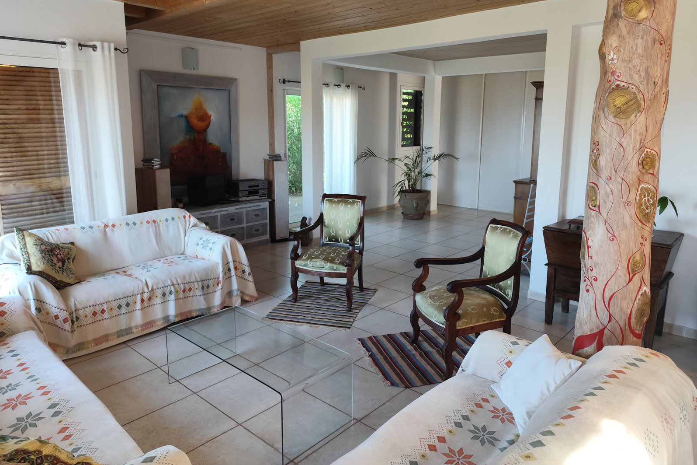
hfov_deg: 73.7
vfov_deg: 53.0
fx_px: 465
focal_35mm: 24
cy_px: 203
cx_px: 348
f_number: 1.65
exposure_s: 1/100
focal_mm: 6.19
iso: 320
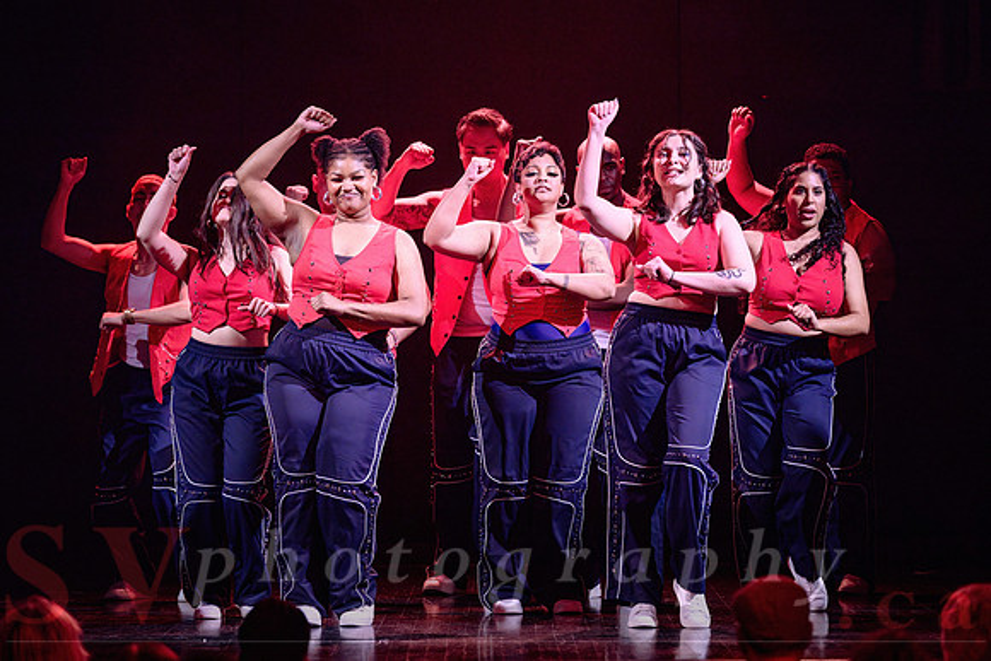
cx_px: 495
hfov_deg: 13.1
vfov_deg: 8.7
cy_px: 316
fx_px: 4325
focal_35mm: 157
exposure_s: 1/200
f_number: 2.8
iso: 1600
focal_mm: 135
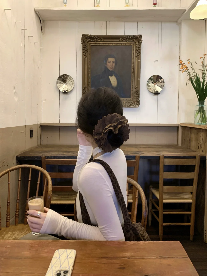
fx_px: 207
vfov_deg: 67.3
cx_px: 104
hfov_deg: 53.1
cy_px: 138
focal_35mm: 26
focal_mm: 4.25
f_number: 1.8
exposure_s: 1/50
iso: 400
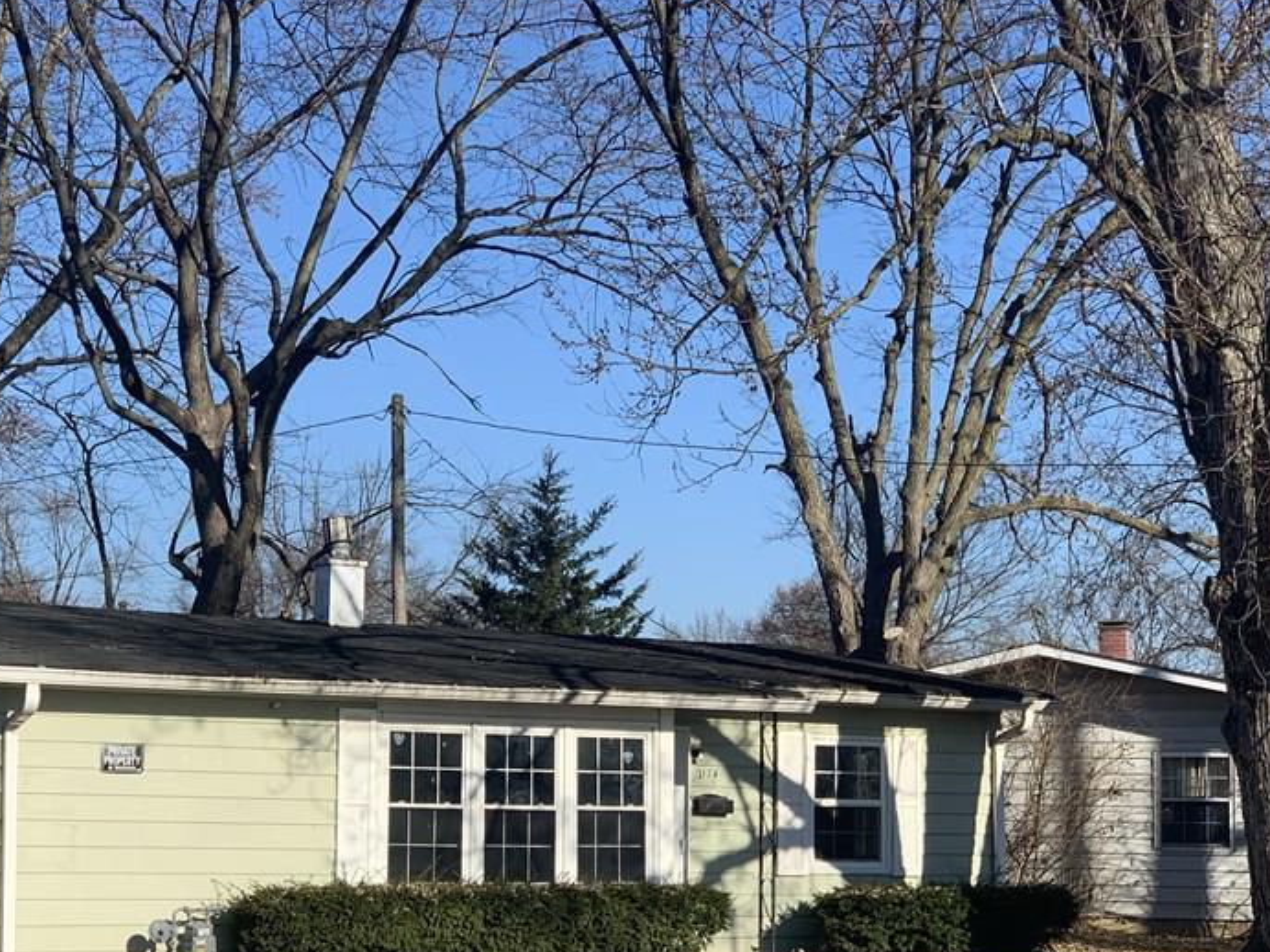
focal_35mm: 77
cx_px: 530
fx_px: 2825
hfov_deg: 25.3
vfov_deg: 19.0
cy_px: 679
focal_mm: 6
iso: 16
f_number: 2.4
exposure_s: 1/1142
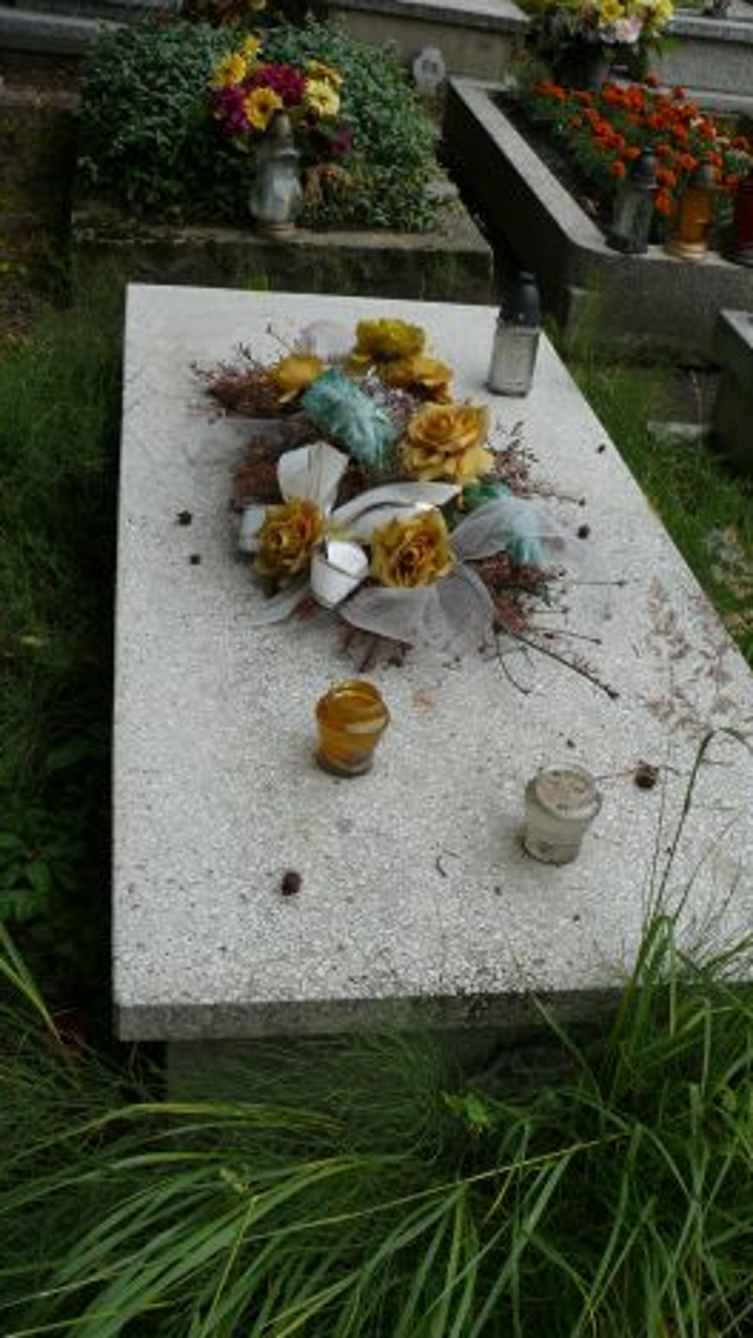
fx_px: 1384
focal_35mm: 39
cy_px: 679
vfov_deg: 51.6
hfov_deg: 30.3
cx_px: 476
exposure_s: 1/125
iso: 100
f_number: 4
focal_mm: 7.4
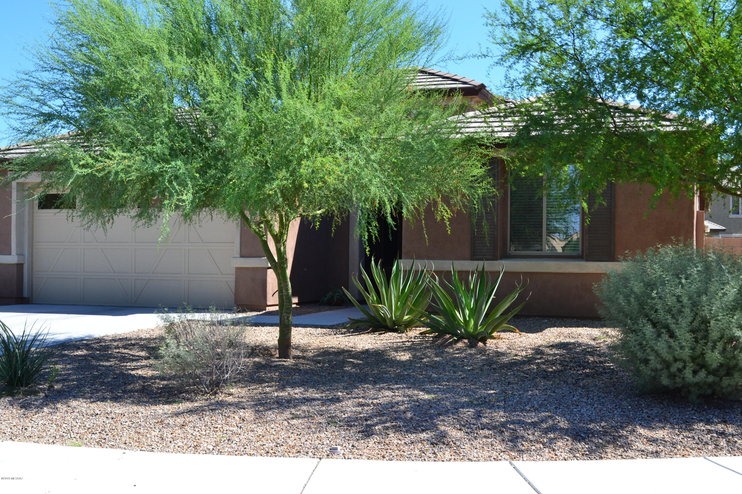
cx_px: 371
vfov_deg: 30.8
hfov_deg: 45.0
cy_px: 247
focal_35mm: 44
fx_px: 897
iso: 400
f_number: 10
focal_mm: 29
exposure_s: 1/320
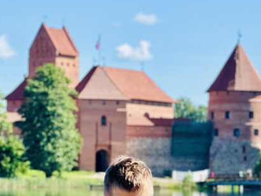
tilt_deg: -0.6
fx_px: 1441
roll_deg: -1.1
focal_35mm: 191
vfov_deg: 7.7
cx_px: 254
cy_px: 216
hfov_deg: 10.3
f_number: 2.8
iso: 32
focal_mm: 9
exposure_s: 1/501
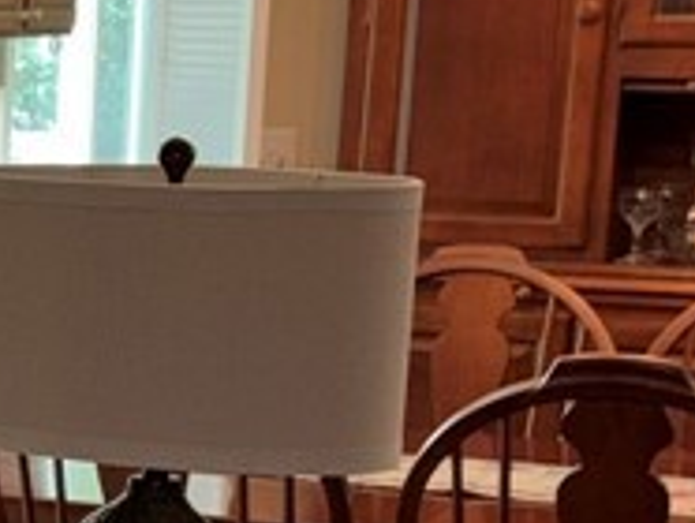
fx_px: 2875
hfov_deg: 11.8
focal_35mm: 143
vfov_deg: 10.3
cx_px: -859
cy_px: 478
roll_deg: +0.3
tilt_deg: -10.0
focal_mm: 5.96
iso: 64
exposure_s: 1/17
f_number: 1.6
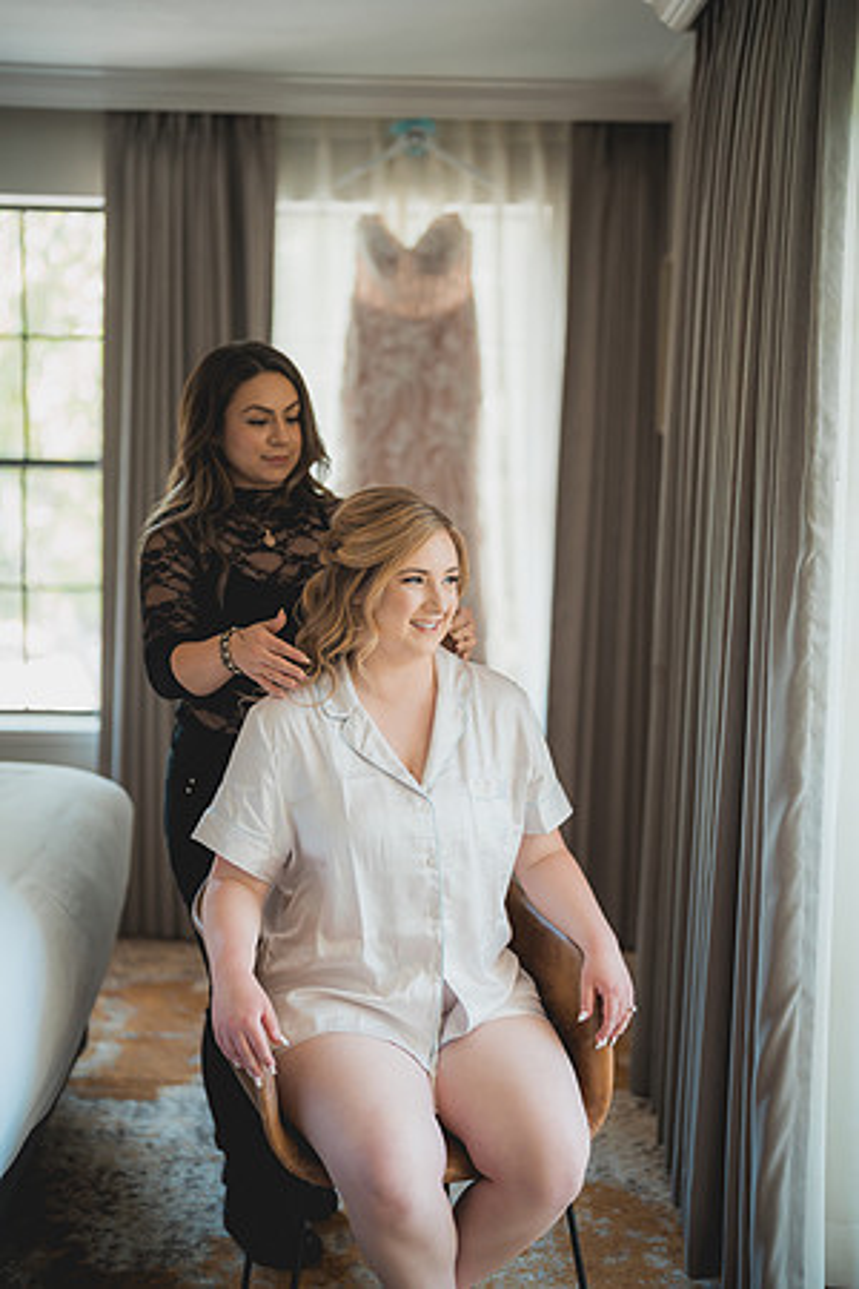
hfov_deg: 27.0
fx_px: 1789
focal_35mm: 50
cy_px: 644
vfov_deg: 39.6
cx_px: 430
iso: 400
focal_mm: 50
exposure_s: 1/400
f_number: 1.2
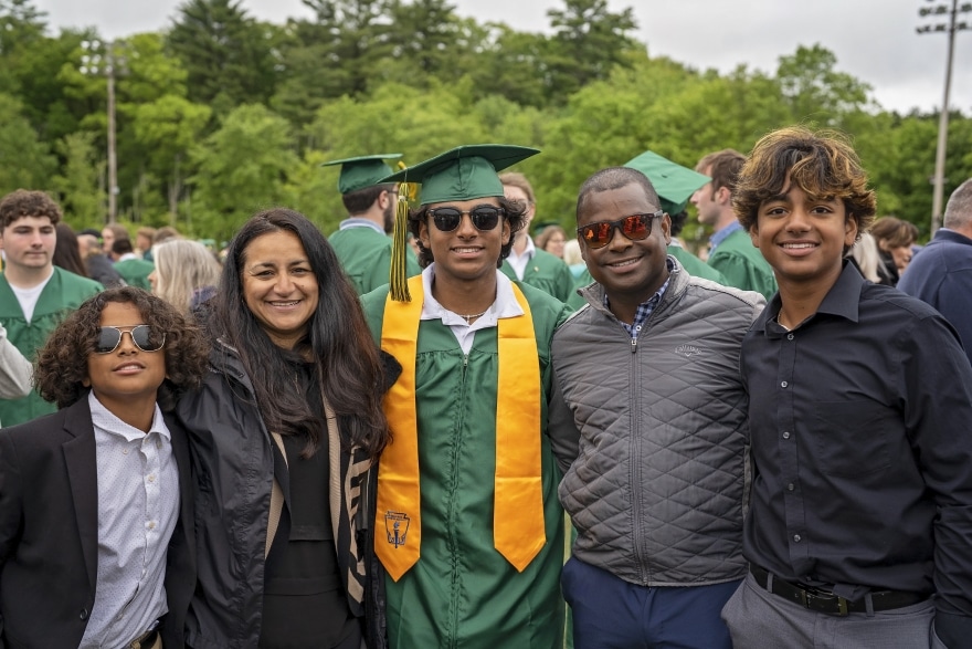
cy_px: 324
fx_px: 1350
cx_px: 486
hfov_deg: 39.6
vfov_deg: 27.0
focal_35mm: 50
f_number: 4
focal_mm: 50
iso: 640
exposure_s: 1/1250
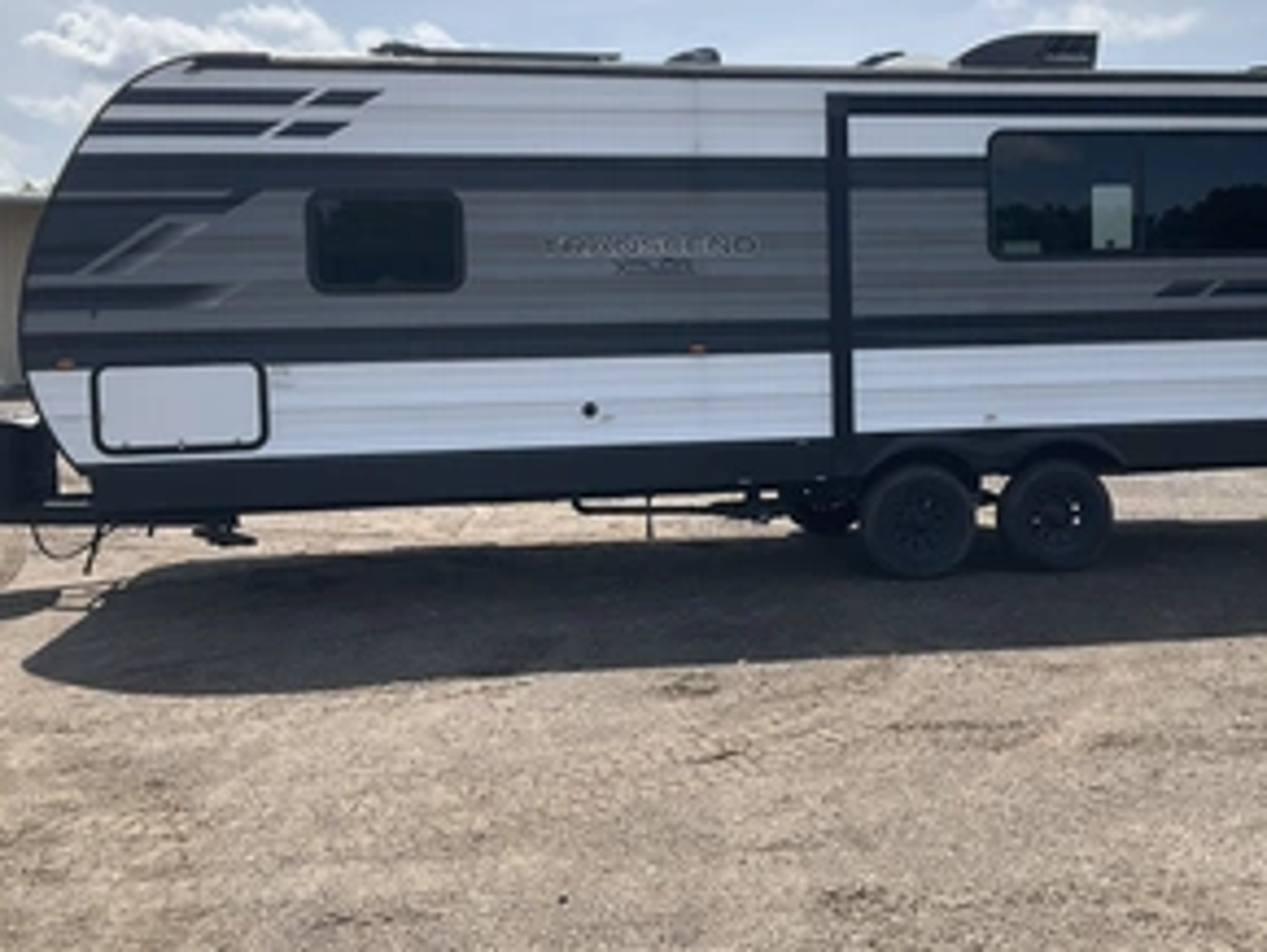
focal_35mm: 40
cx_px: 743
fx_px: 1465
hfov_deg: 46.6
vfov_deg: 36.0
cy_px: 424
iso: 25
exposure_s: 1/2227
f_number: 1.8
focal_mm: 3
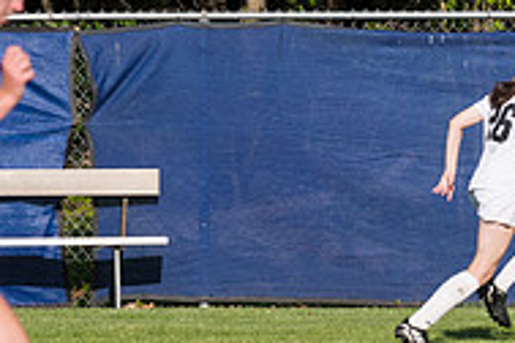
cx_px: 782
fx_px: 13146
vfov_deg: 1.5
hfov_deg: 2.2
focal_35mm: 919
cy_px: 128
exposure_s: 1/1600
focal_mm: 200
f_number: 5.6
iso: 250
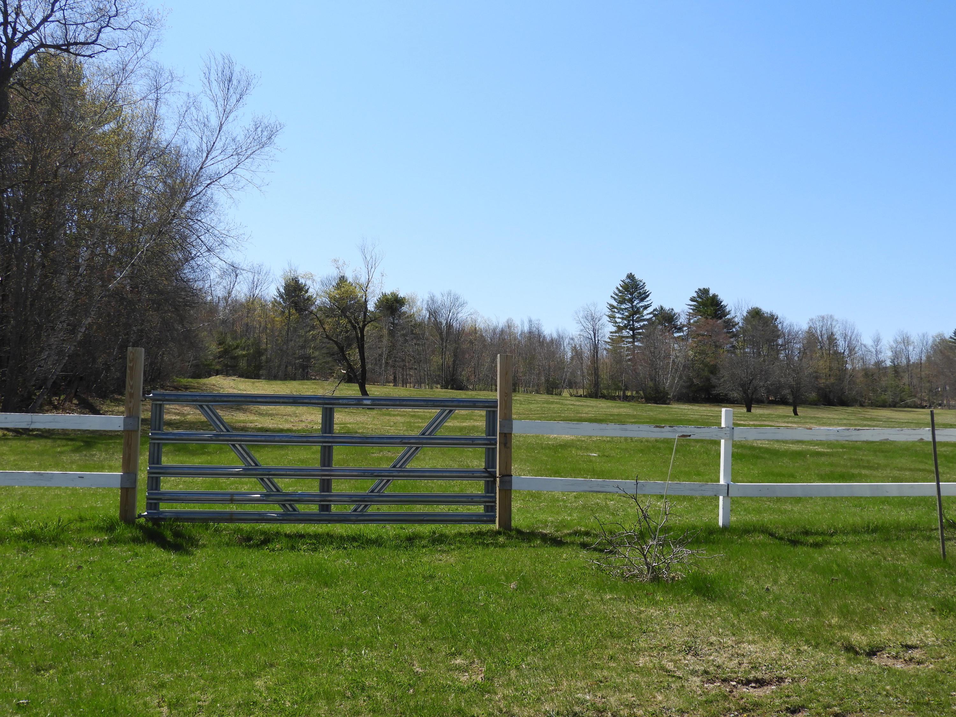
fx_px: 911
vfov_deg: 42.9
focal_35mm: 33
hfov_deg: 55.4
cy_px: 358
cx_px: 478
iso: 100
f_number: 3.6
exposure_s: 1/1000
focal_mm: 5.9
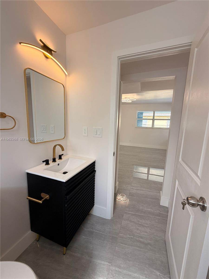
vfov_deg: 102.1
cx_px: 104
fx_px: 113
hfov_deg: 85.7
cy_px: 140
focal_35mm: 14
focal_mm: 2.22
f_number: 2.2
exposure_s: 1/121
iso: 50
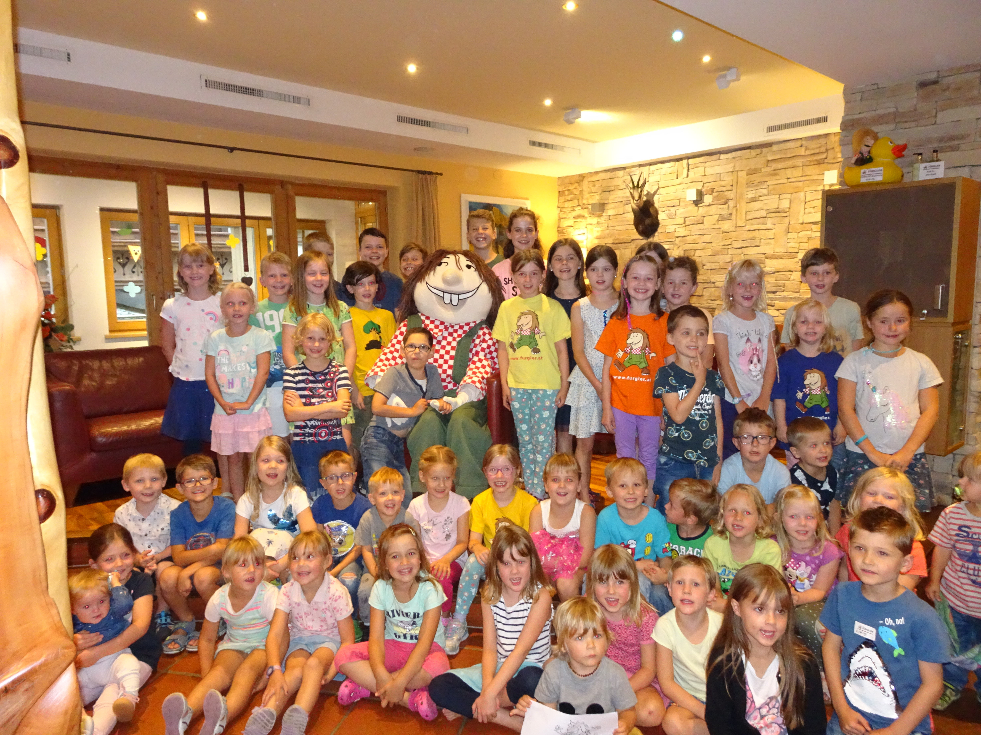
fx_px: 680
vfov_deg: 56.8
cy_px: 368
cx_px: 490
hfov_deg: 71.6
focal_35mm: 24
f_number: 3.5
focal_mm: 4.1
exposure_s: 1/30
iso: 800
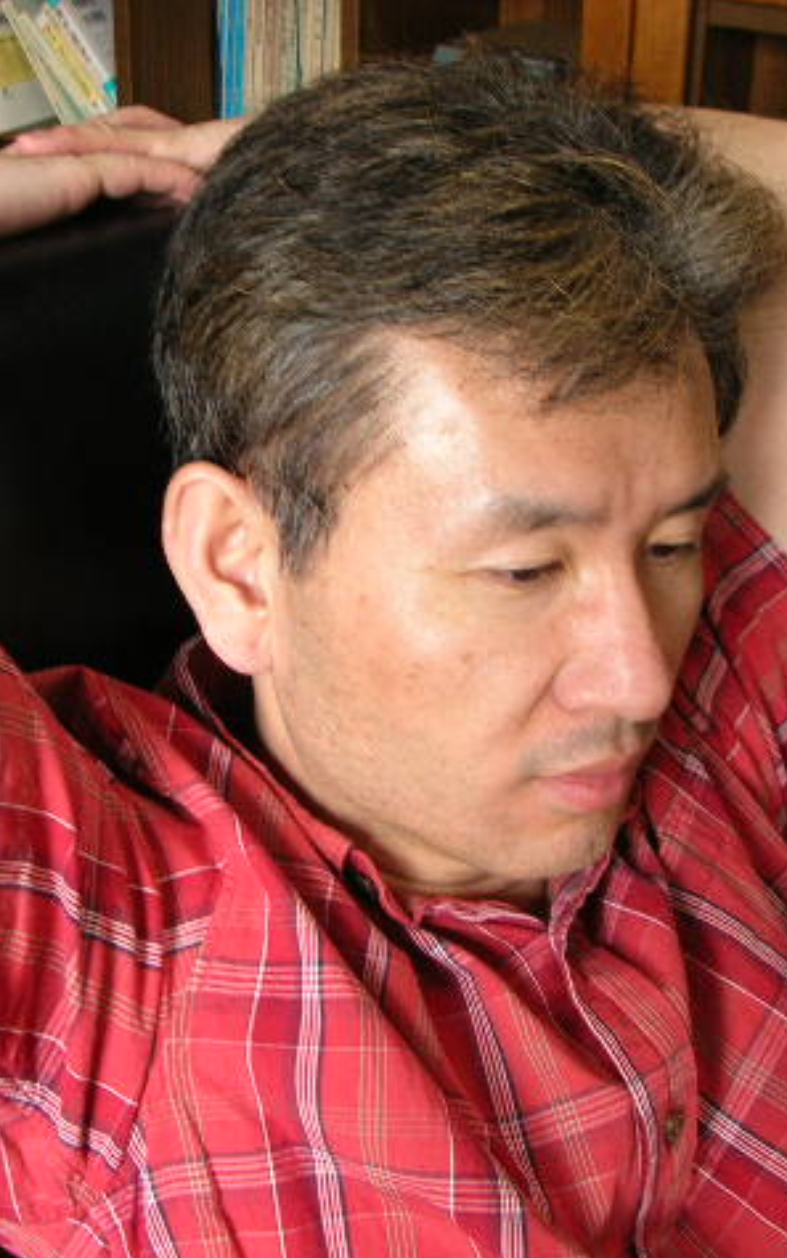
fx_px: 1715
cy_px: 633
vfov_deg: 40.3
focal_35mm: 50
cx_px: 382
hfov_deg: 25.8
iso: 50
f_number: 2.8
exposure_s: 1/12.8
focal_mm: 5.8
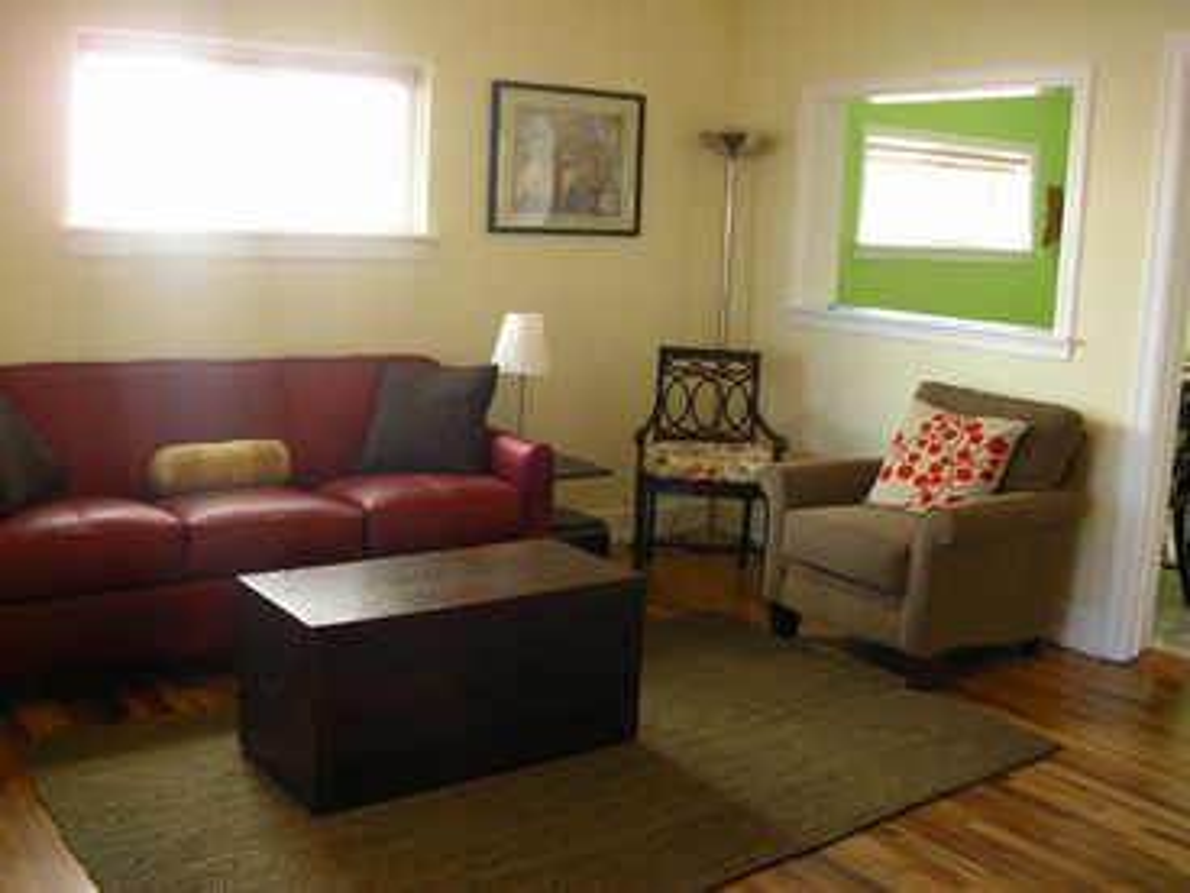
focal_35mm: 38
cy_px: 446
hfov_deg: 49.0
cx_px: 595
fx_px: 1306
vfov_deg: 37.7
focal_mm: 5.8
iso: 100
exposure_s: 1/13
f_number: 2.9
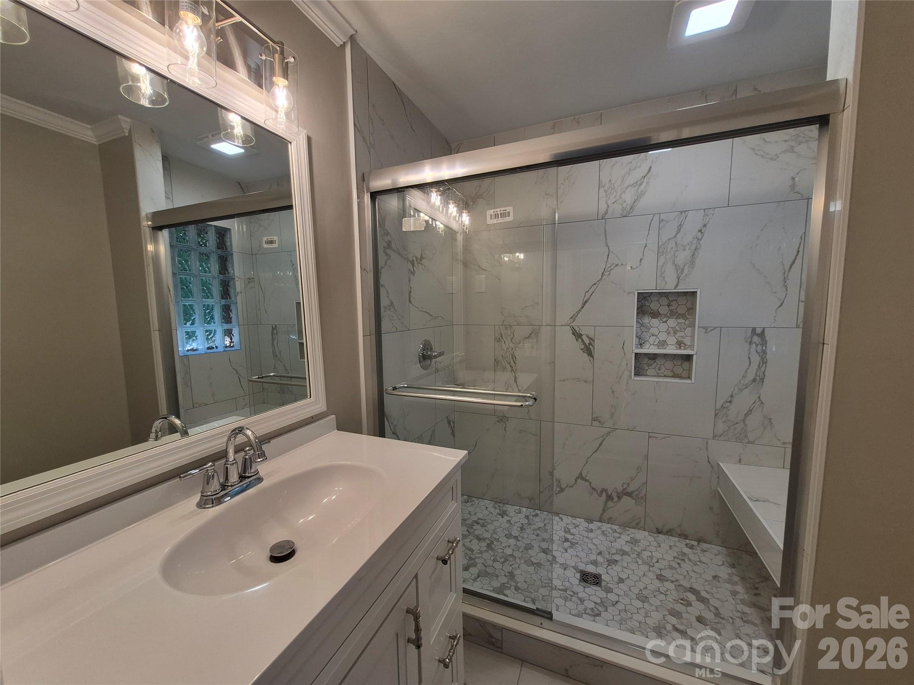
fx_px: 343
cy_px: 342
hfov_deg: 106.2
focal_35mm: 13
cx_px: 457
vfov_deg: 89.9
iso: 80
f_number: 2.2
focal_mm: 1.74
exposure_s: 1/120
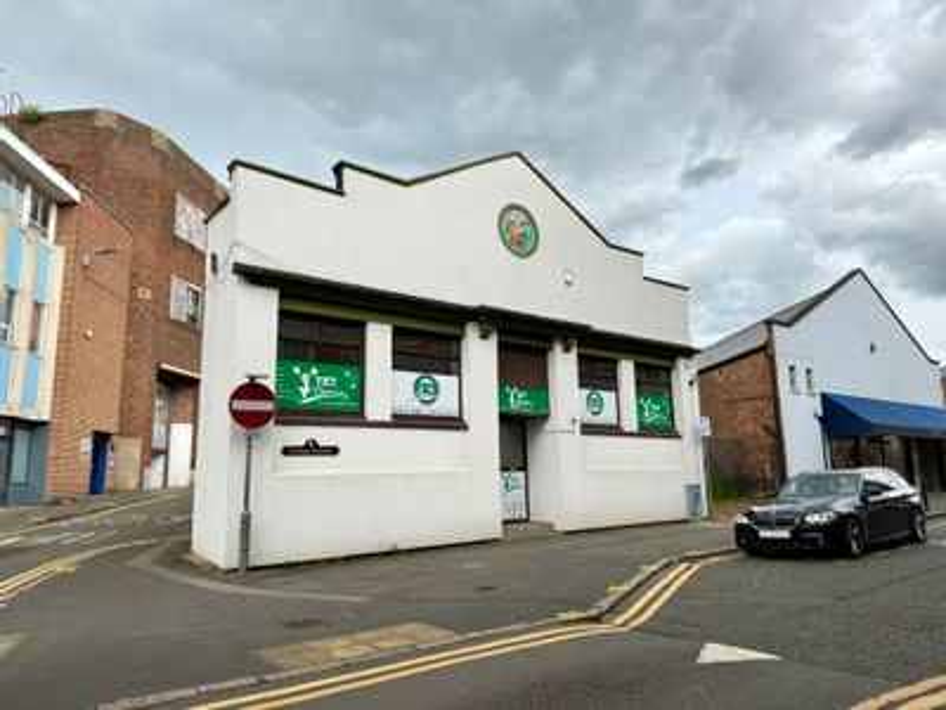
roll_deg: +1.6
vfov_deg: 56.8
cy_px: 355
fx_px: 656
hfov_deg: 71.6
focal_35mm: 24
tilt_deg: +10.9
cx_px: 473
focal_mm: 6.76
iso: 80
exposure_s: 1/1230
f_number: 1.78
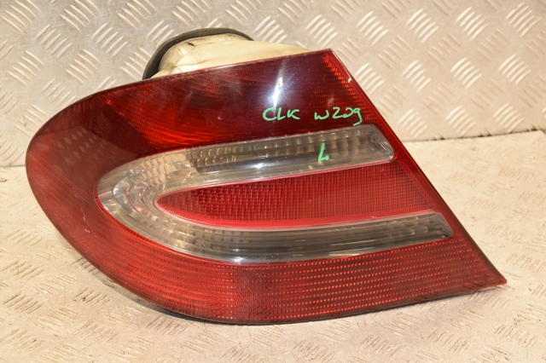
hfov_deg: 27.0
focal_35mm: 75
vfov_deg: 18.2
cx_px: 273
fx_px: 1137
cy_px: 182
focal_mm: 50
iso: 800
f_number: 5
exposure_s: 1/100
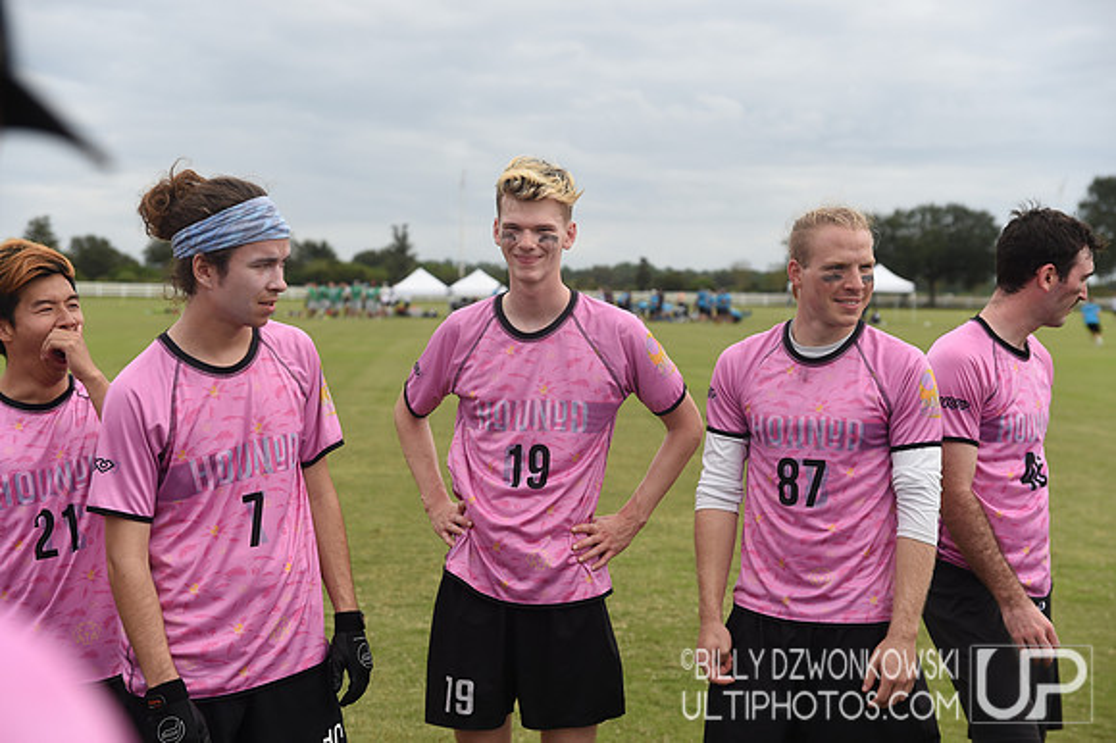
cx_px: 558
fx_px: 1425
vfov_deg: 29.2
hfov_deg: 42.8
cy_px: 372
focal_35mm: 46
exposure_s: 1/640
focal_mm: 46
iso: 100
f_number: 4.5
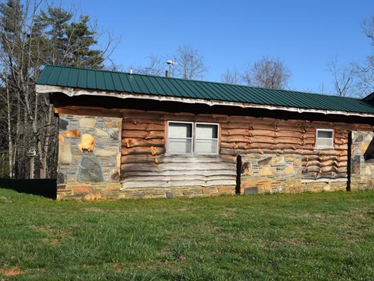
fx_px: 367
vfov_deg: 41.8
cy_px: 141
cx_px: 309
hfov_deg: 50.1
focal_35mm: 34
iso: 200
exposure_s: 1/400
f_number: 10
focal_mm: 14
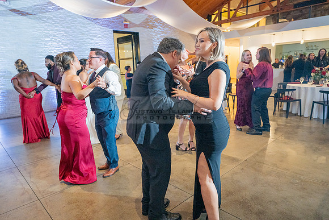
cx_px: 164
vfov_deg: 53.2
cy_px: 110
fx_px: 219
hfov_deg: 73.7
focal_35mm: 24
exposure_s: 1/200
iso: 1600
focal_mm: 24
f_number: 2.8
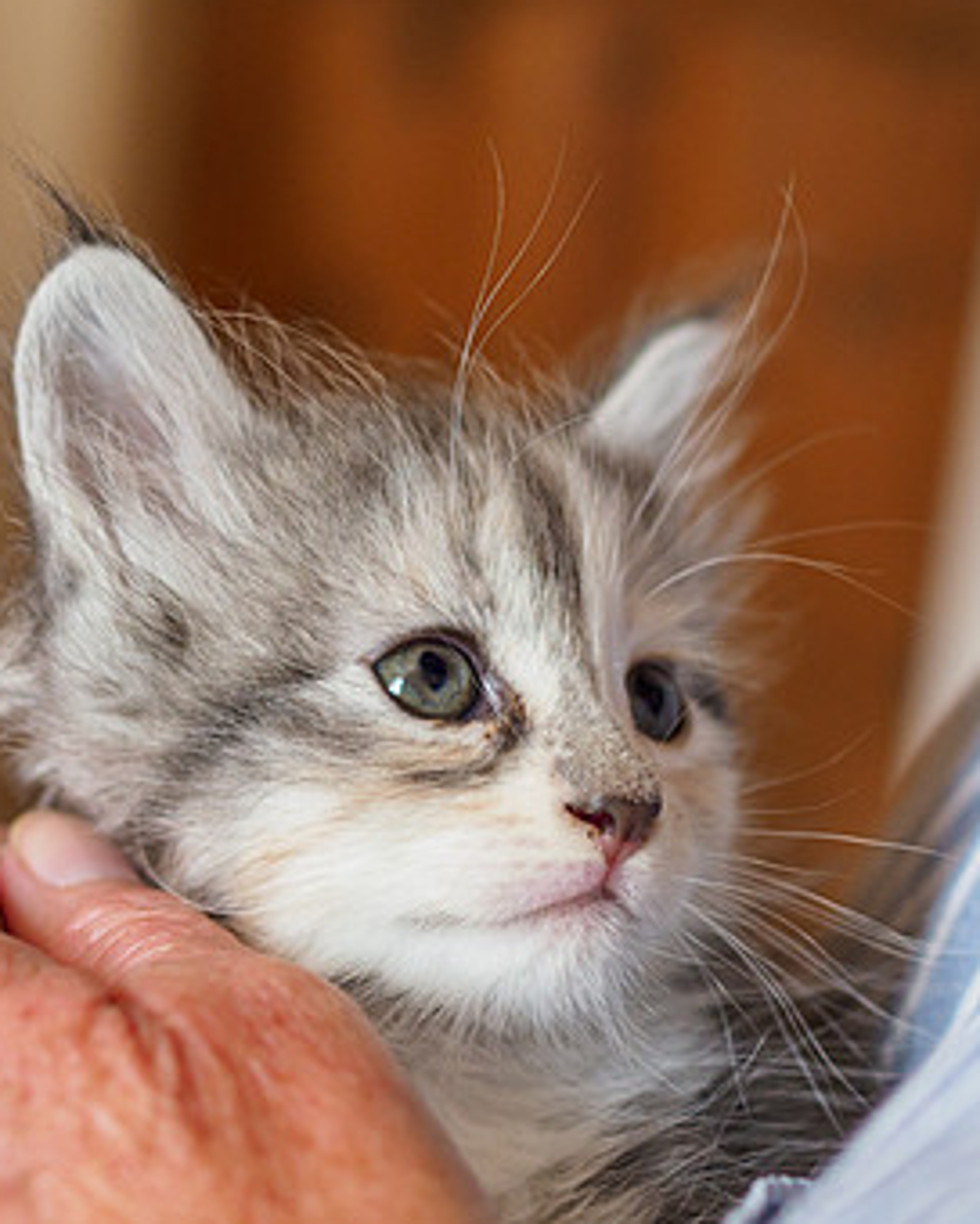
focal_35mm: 89
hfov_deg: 17.3
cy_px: 705
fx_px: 3227
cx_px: 514
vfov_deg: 21.5
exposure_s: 1/200
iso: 800
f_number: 2
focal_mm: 25
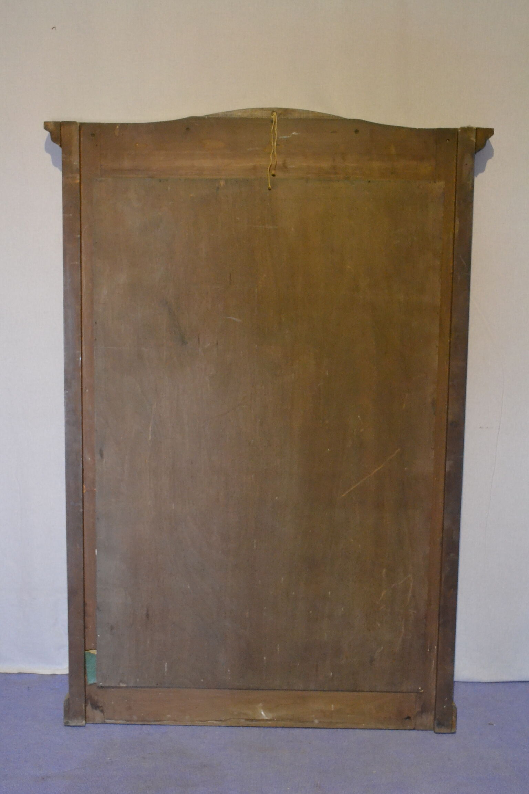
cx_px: 264
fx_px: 926
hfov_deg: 31.9
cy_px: 397
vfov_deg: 46.4
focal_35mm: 42
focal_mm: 28
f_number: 4.5
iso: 3200
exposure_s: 1/50
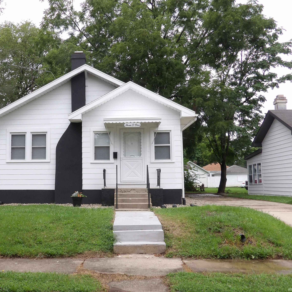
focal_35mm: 39
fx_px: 372
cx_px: 103
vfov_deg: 42.8
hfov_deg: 42.4
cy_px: 146
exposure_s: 1/338
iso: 100
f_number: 3.6
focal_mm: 5.9
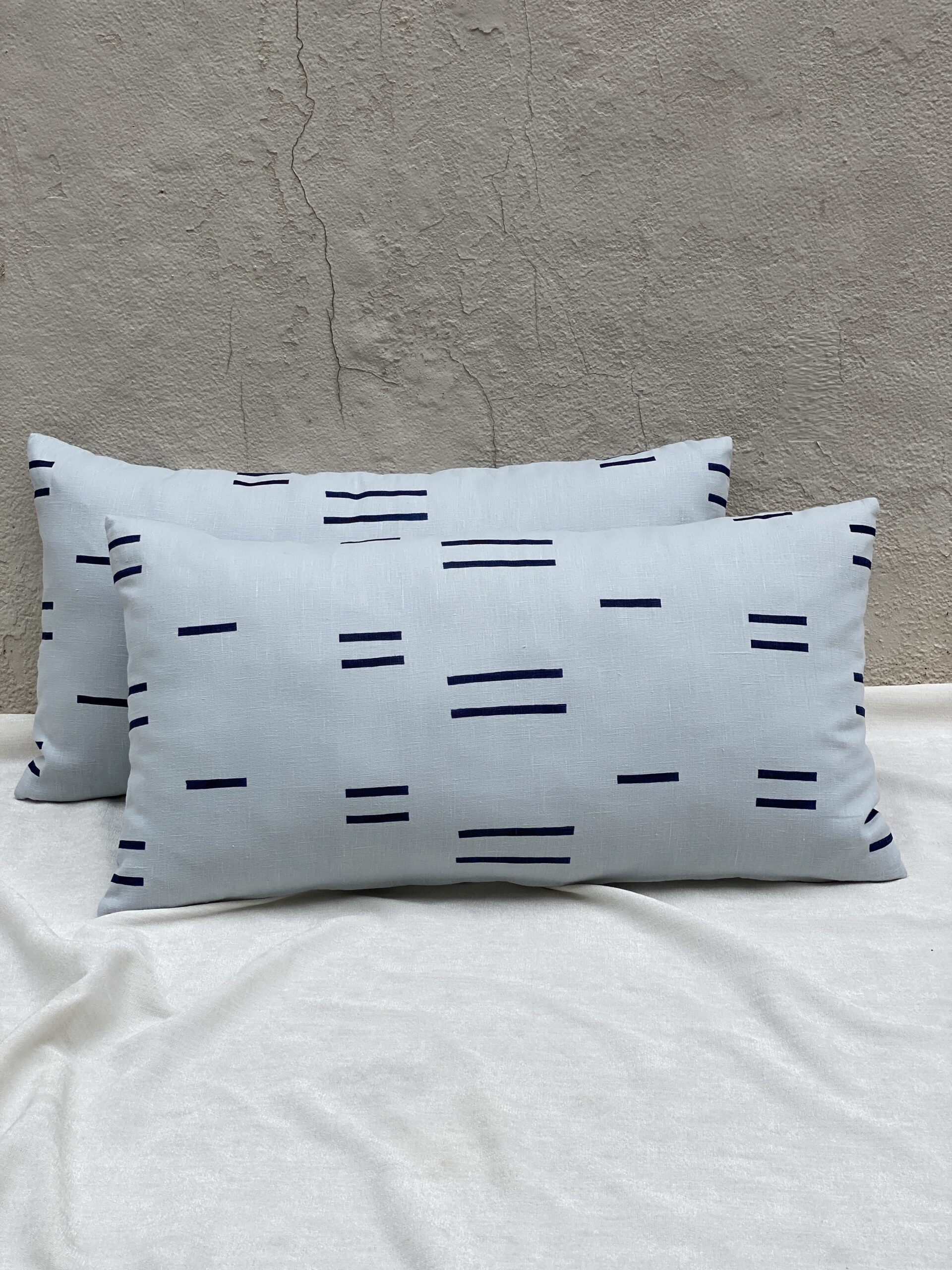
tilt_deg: -20.3
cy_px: 635
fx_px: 1907
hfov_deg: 28.0
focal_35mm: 52
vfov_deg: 36.8
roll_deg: +1.8
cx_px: 476
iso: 20
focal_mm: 6
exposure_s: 1/432
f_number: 2
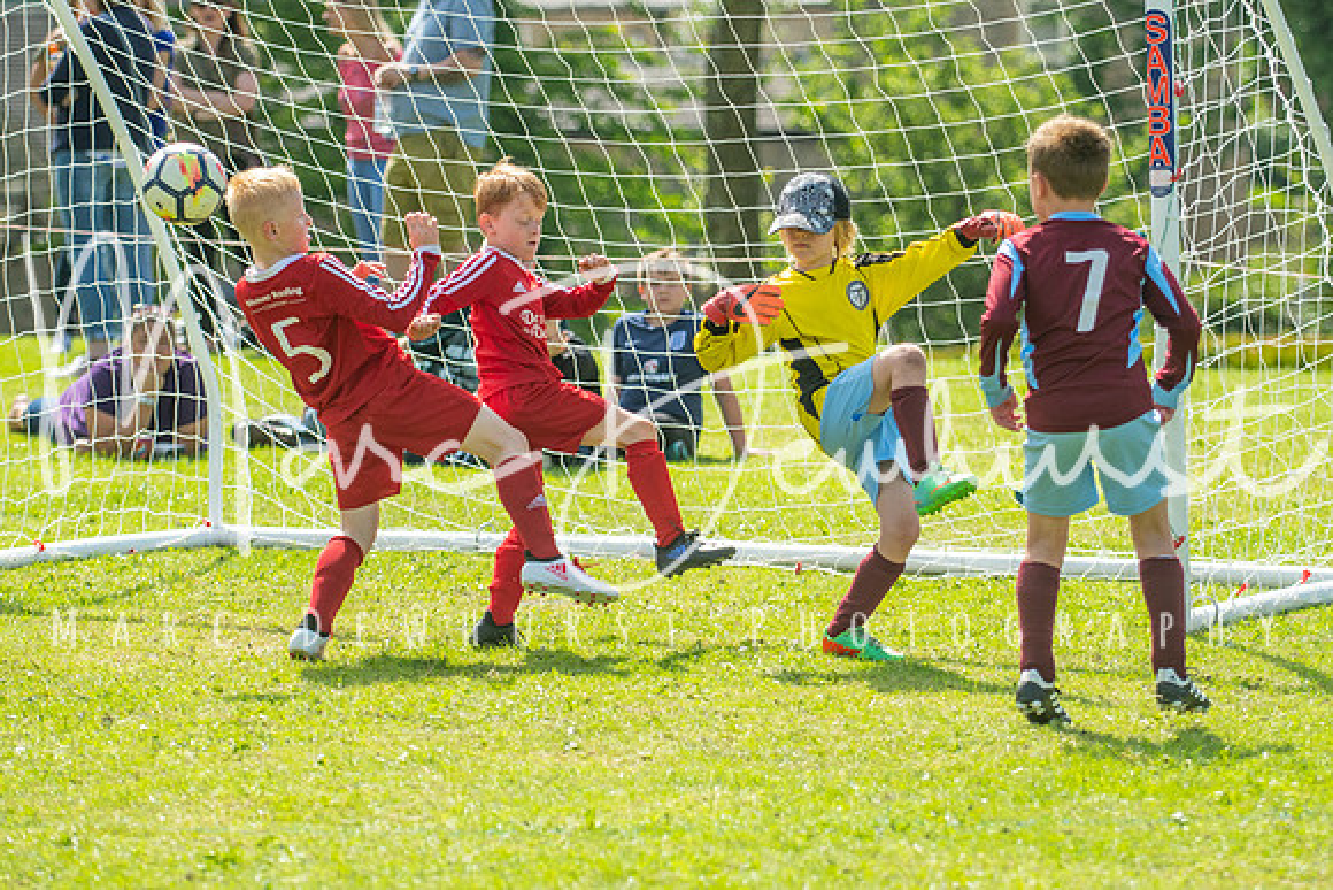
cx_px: 681
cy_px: 394
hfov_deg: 9.1
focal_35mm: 226
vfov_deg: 6.1
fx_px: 8384
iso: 250
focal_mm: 130
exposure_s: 1/2000
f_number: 3.2
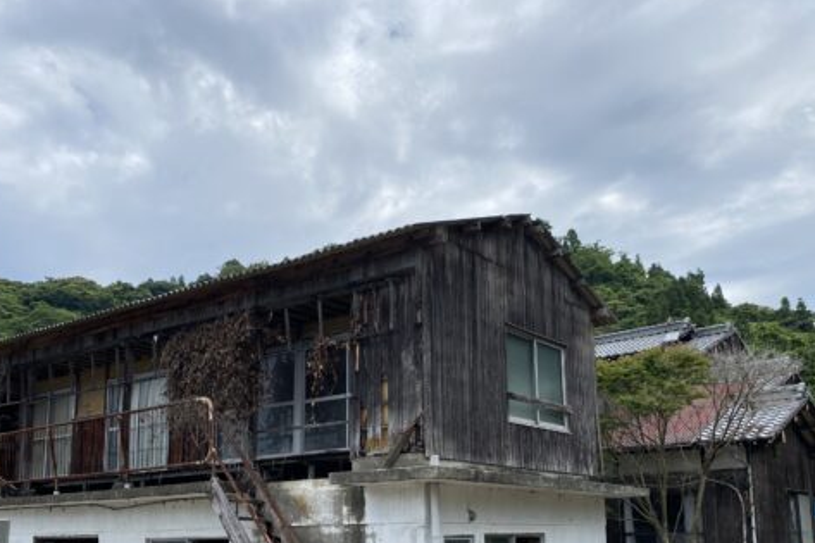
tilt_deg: +8.7
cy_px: 398
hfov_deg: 53.1
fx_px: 815
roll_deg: +0.8
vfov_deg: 36.1
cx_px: 406
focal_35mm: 36
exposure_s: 1/3401
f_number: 1.8
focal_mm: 4.25
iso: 32
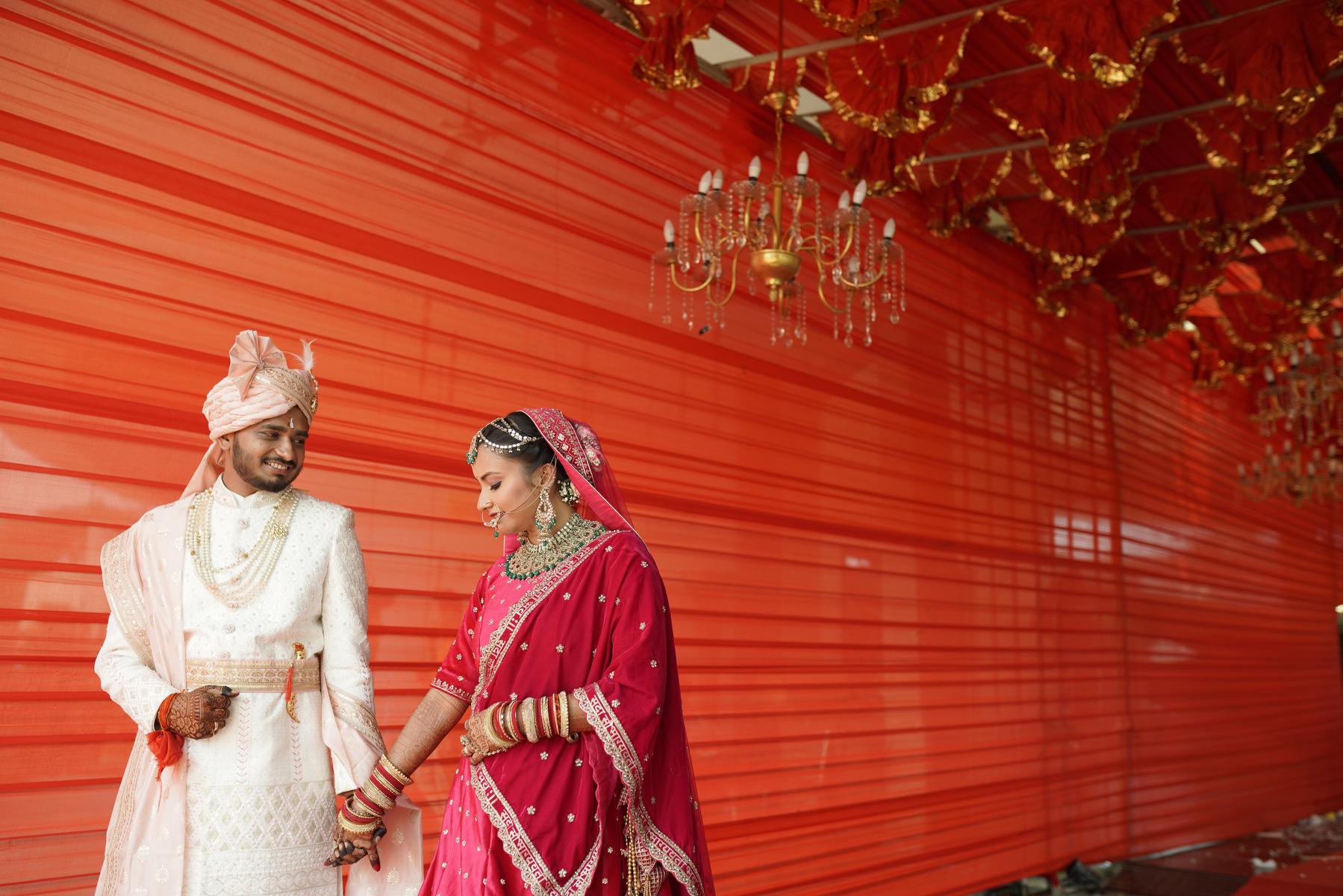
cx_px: 672
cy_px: 448
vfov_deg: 37.9
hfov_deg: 54.4
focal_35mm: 35
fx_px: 1306
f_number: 2.5
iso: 125
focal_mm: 35
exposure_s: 1/250
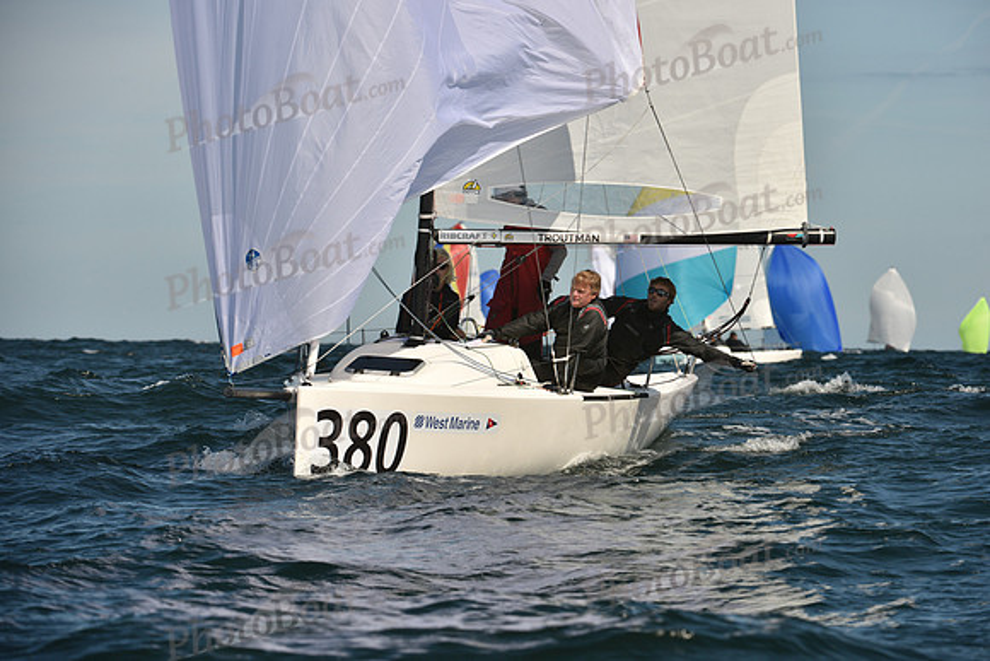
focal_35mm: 250
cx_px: 495
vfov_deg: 5.5
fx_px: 6876
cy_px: 330
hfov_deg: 8.2
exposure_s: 1/1250
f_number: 8
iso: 250
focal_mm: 250
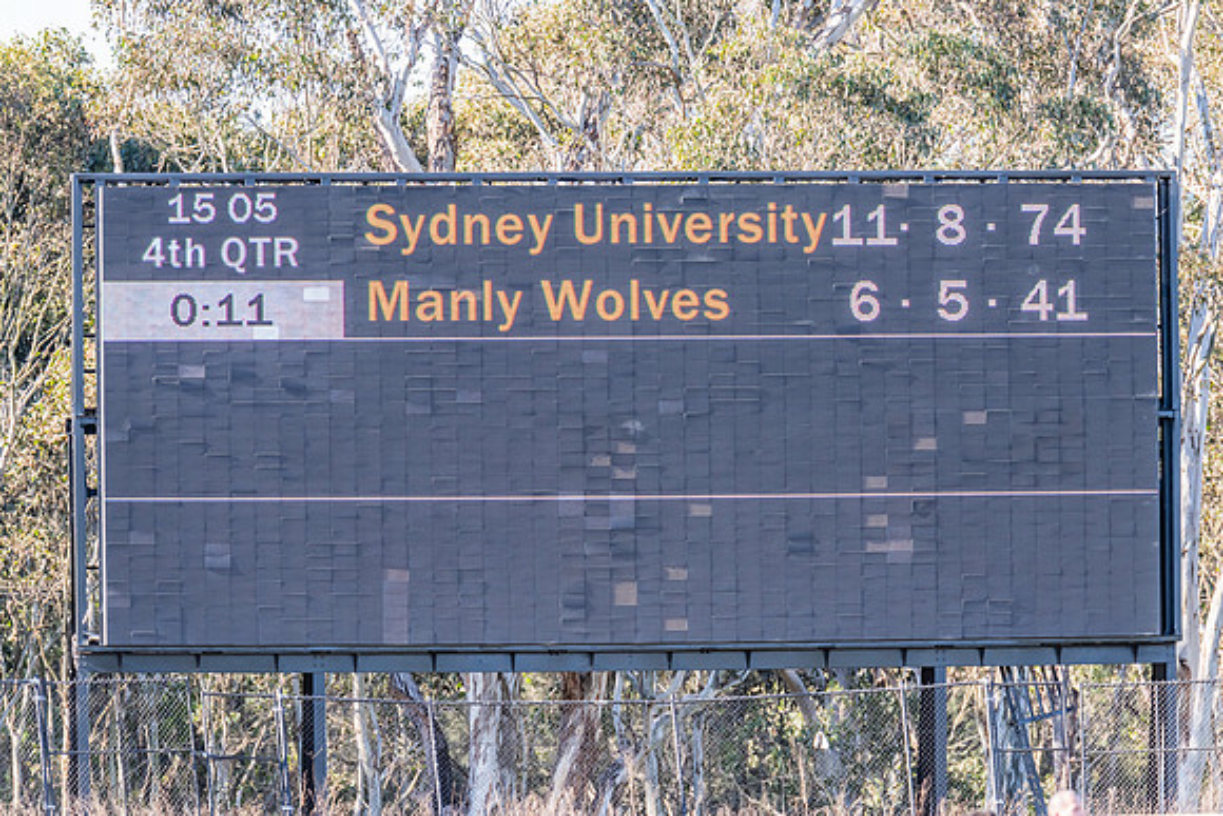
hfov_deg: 5.4
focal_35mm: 380
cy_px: 408
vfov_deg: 3.6
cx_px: 612
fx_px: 12912
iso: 800
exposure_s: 1/640
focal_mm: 380
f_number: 5
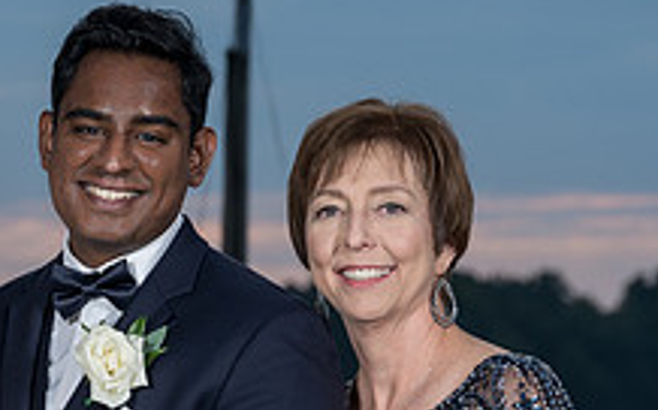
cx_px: -72
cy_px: 372
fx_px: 6703
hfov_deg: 5.6
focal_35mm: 374
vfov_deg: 3.5
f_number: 8
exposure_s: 1/200
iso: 100
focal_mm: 138
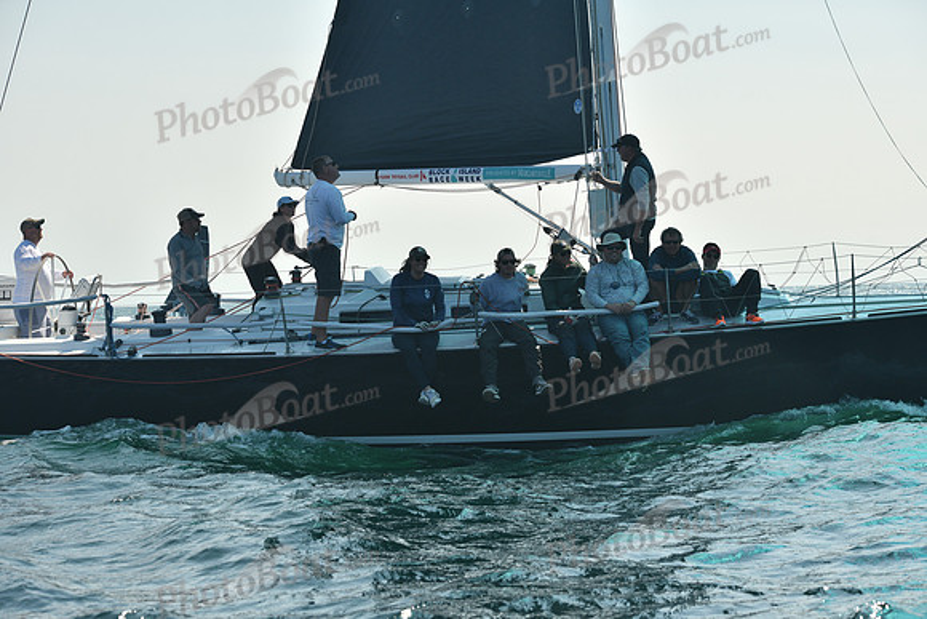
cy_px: 310
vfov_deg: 18.2
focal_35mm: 75
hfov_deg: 27.0
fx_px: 1932
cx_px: 464
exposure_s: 1/640
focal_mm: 75
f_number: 6.3
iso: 320
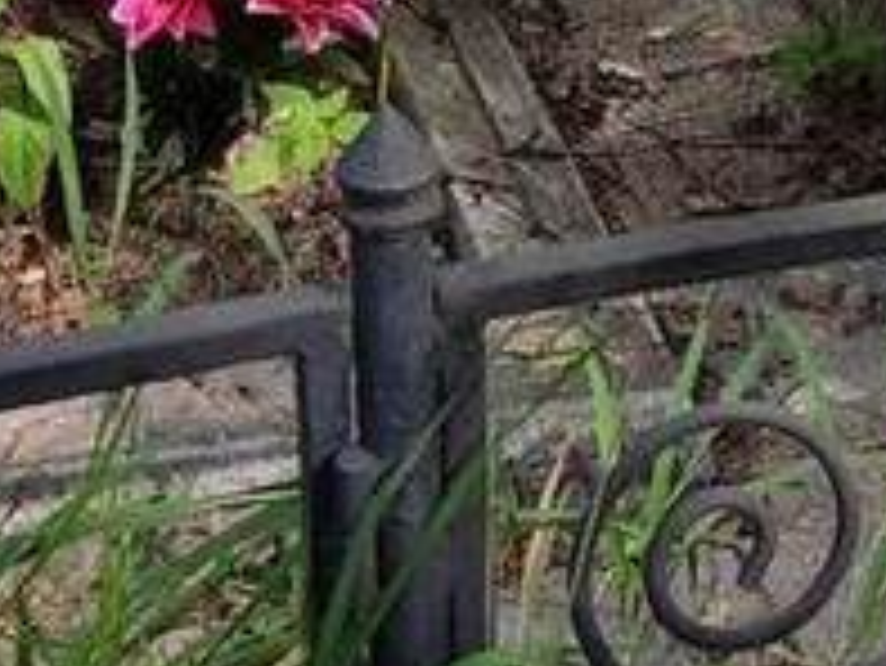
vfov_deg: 10.3
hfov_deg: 14.4
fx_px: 3457
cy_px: -585
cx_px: 810
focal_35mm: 135
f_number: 1.75
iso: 125
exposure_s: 1/120
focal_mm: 4.77
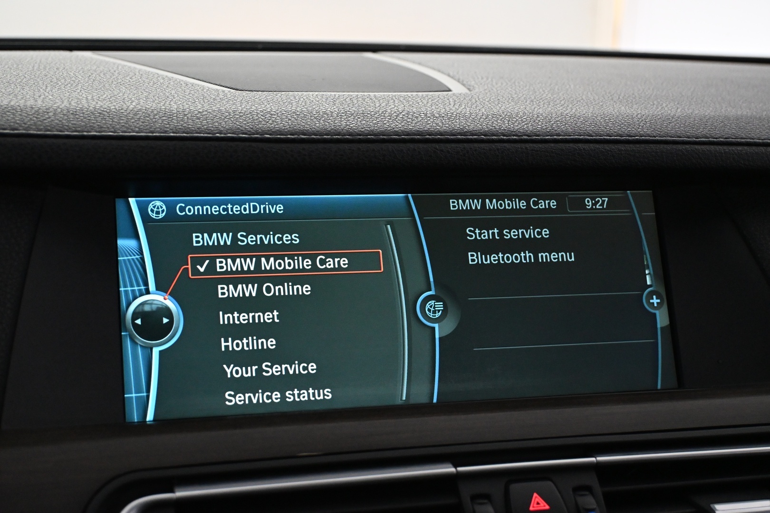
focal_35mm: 58
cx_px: 385
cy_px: 256
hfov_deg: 34.2
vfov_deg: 23.2
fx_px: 1251
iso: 4000
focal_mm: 39
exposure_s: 1/60
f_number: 5.6
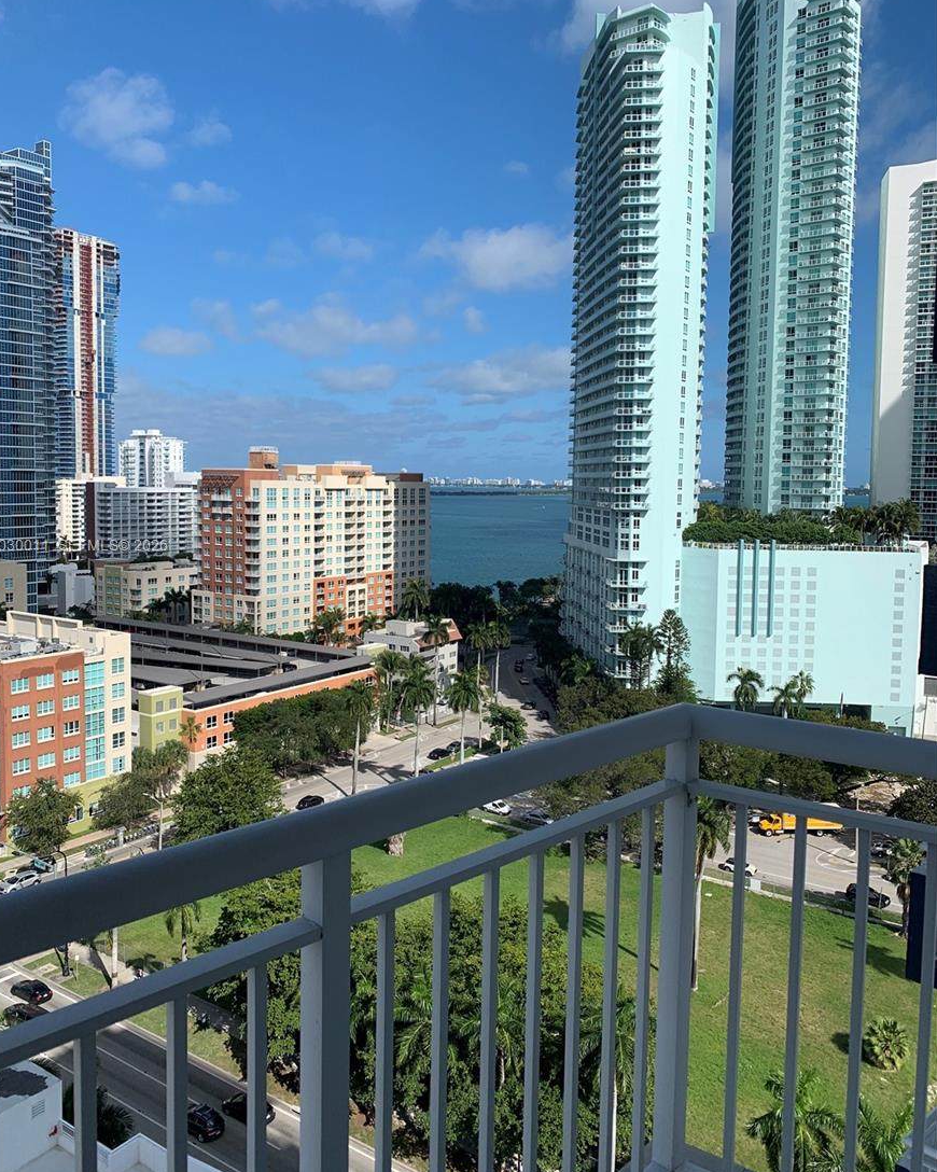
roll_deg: -0.6
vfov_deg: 62.2
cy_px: 547
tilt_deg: -4.1
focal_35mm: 28
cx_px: 453
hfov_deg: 51.5
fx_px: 971
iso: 25
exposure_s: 1/3521
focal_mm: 4.25
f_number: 1.8
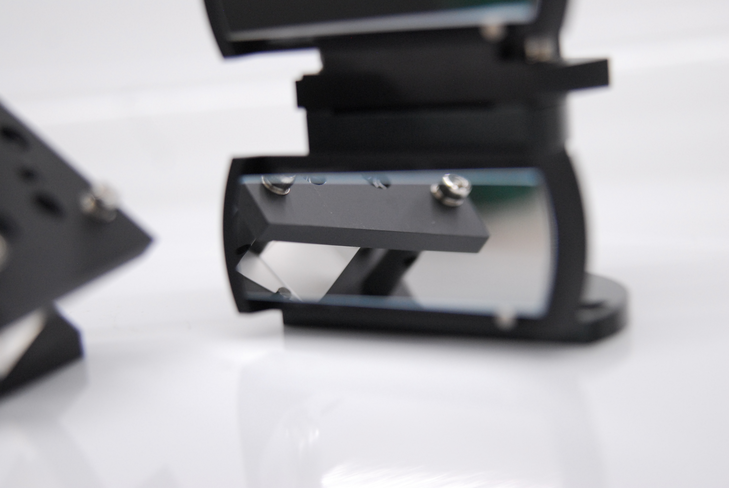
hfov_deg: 28.0
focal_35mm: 72
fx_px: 1460
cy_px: 244
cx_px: 364
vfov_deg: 19.0
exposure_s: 1/160
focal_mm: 48
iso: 800
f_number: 3.5
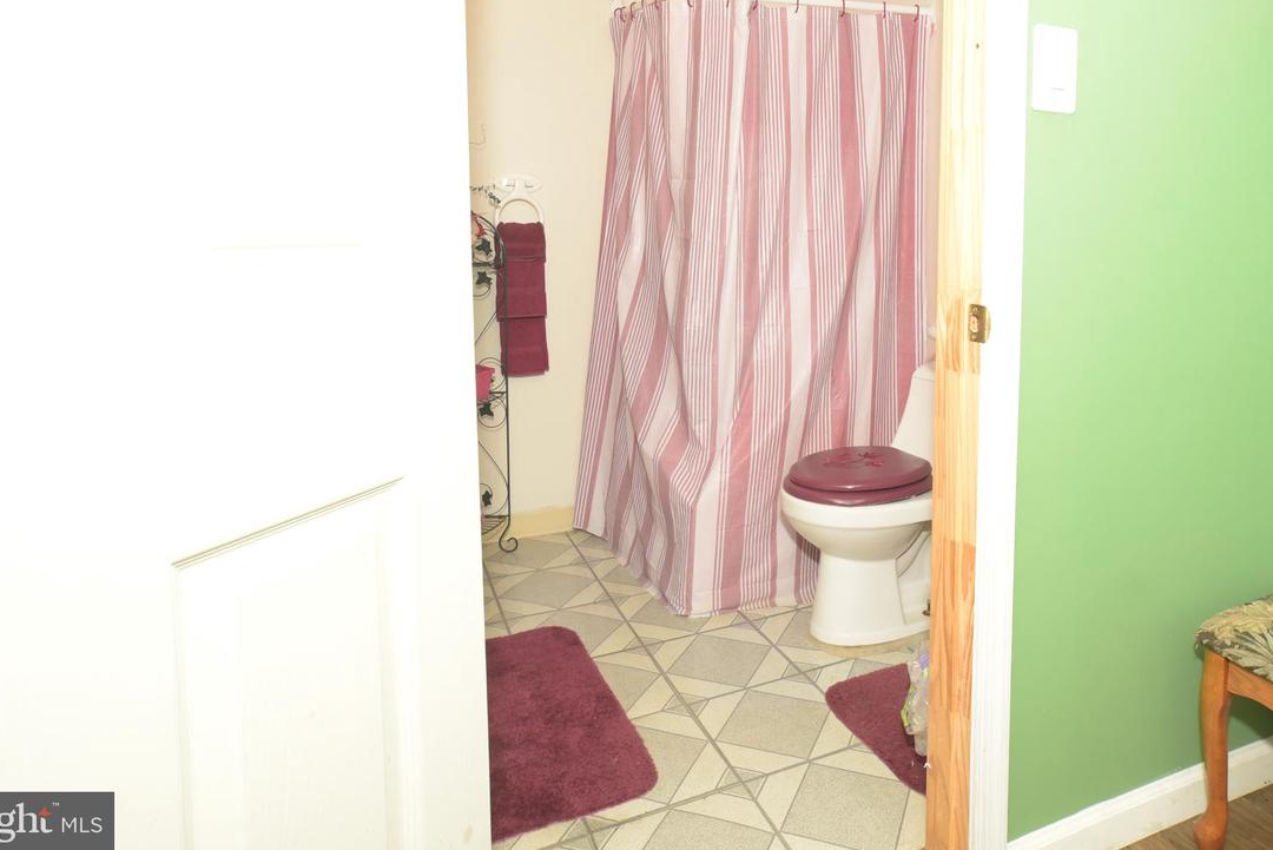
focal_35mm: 24
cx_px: 779
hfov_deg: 72.7
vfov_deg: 52.2
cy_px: 286
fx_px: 849
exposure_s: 1/125
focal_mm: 18
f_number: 8
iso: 1000
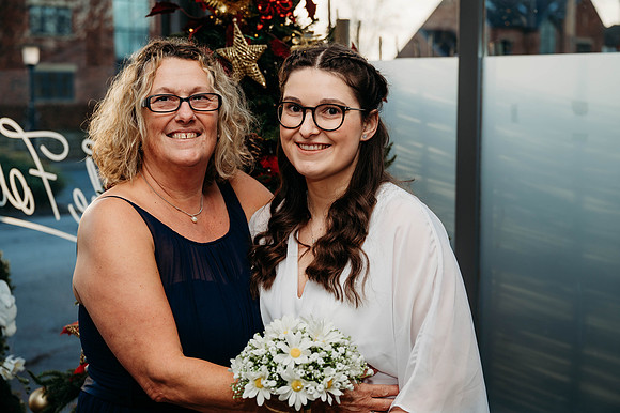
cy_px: 206
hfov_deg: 37.5
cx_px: 310
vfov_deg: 25.5
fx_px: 912
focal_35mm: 53
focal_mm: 53
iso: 125
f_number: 4
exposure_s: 1/200
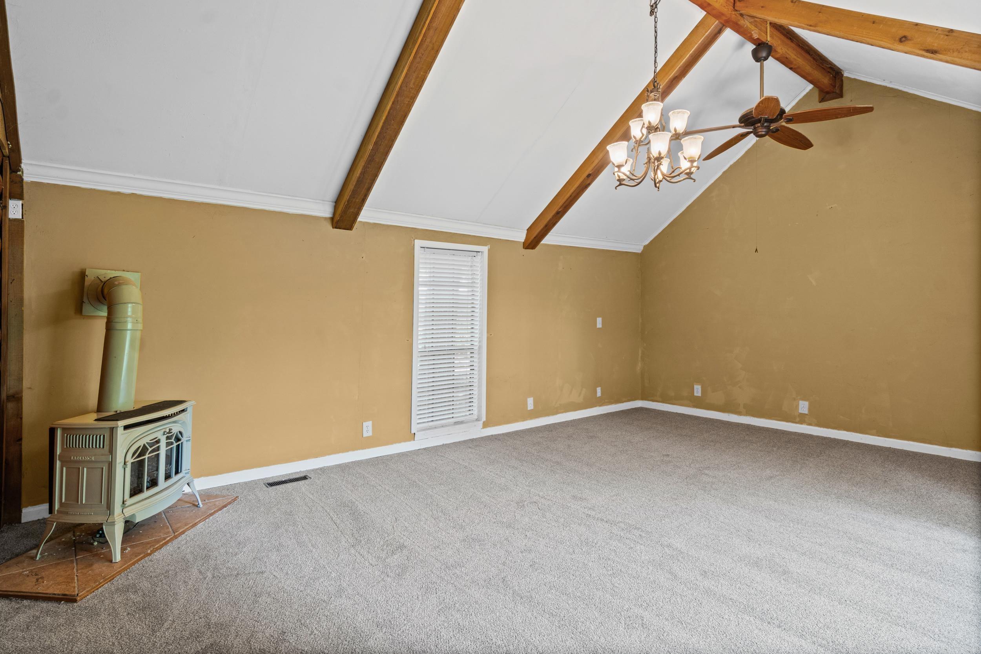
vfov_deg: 67.4
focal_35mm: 18
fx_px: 490
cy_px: 327
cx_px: 490
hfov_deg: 90.0
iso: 250
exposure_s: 1.3
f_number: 9
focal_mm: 12
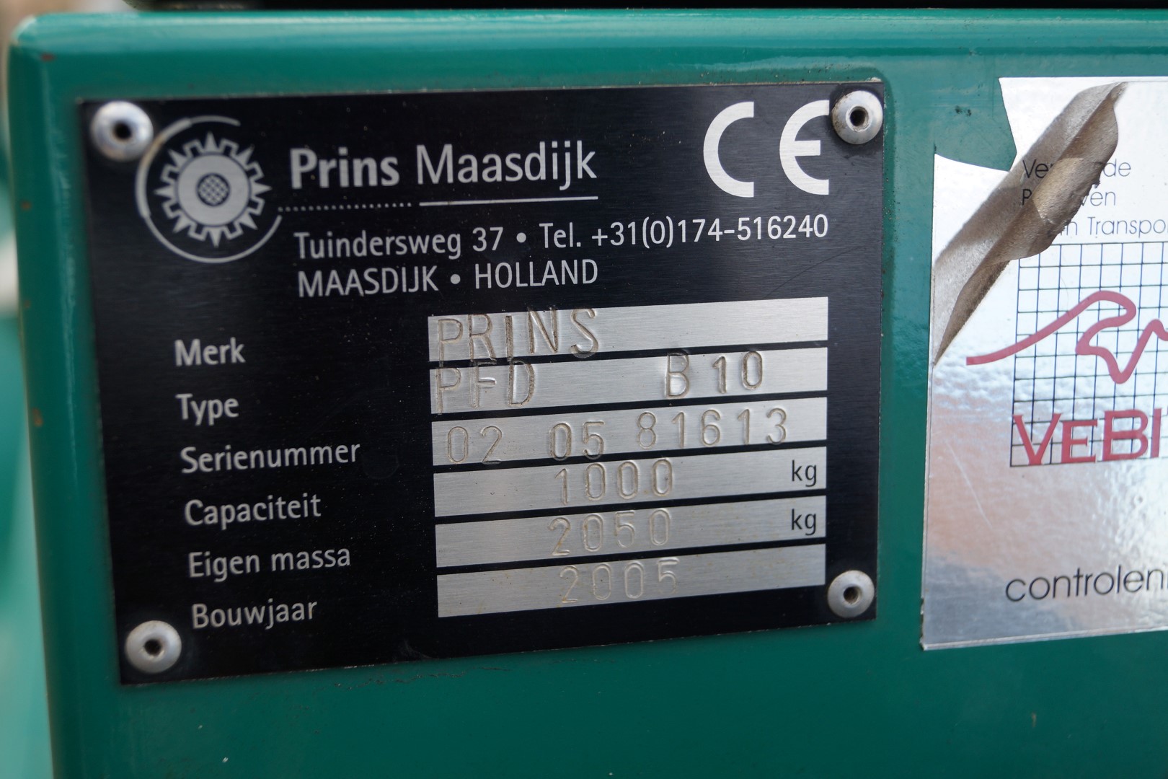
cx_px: 584
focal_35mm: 52
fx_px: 1703
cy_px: 390
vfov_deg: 25.8
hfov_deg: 37.9
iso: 160
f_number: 5
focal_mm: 35
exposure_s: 1/160
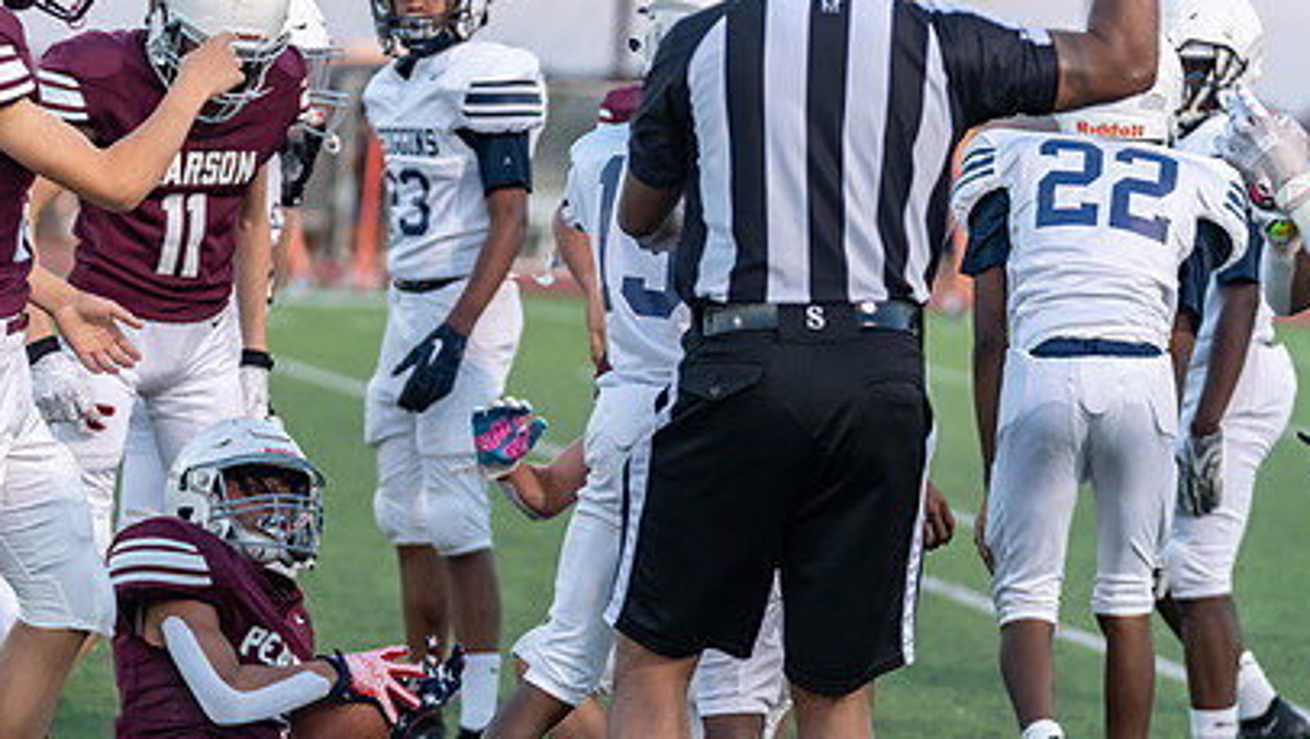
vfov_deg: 7.1
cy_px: 382
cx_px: 587
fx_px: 5979
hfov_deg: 12.5
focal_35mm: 172
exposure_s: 1/1250
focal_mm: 115
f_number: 2.8
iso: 1000
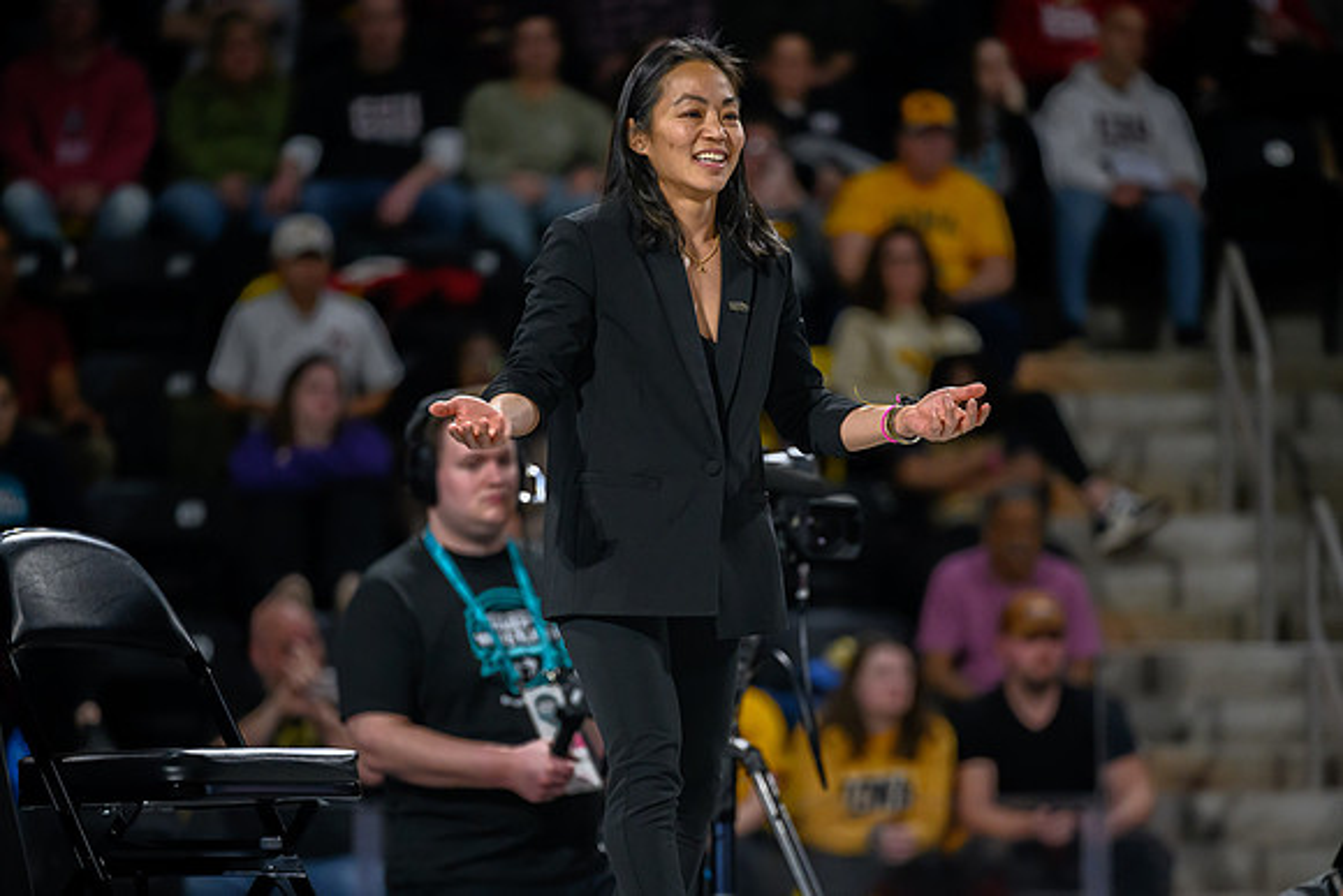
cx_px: 690
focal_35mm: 222
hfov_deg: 9.3
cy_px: 465
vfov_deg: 6.2
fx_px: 8272
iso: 4000
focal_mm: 200
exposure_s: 1/800
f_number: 2.8
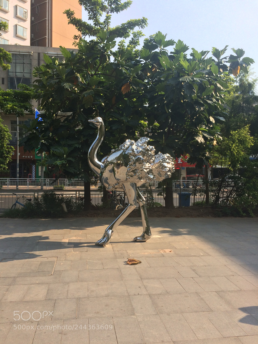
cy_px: 172
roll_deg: +0.5
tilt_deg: -1.6
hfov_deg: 48.2
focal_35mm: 29
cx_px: 129
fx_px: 288
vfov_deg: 61.7
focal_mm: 4.15
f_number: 2.2
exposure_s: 1/1208
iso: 32
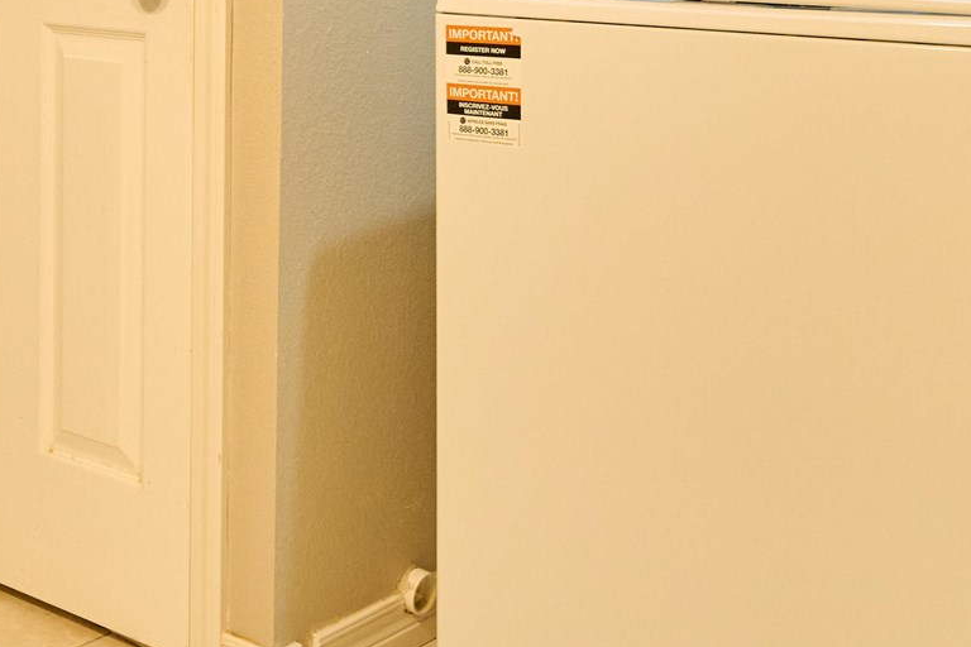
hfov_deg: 29.7
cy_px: -99
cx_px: 43
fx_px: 1726
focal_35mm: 64
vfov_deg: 20.1
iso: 2500
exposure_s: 1/160
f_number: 3.2
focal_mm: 16
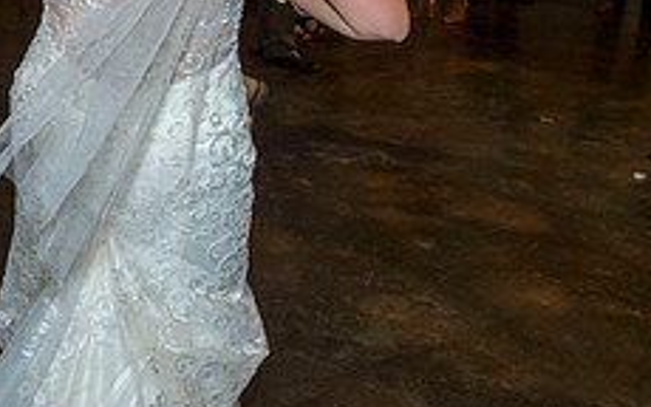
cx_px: -91
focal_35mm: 72
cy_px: 40
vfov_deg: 17.8
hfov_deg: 26.1
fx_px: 1278
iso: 1600
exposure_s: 1/160
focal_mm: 28
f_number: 6.3
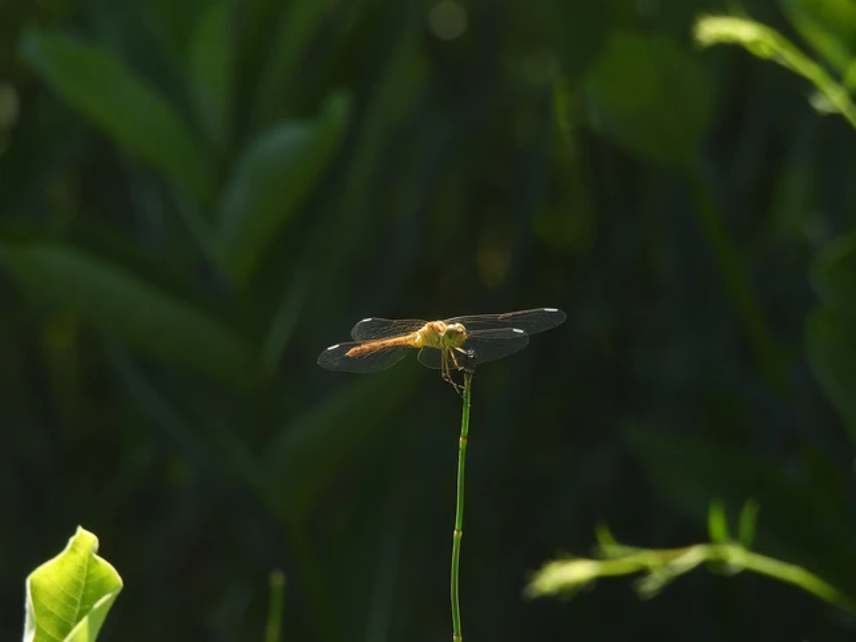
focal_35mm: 800
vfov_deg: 1.9
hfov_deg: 2.5
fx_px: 19783
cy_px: 321
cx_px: 428
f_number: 6.3
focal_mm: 143
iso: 100
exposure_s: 1/160
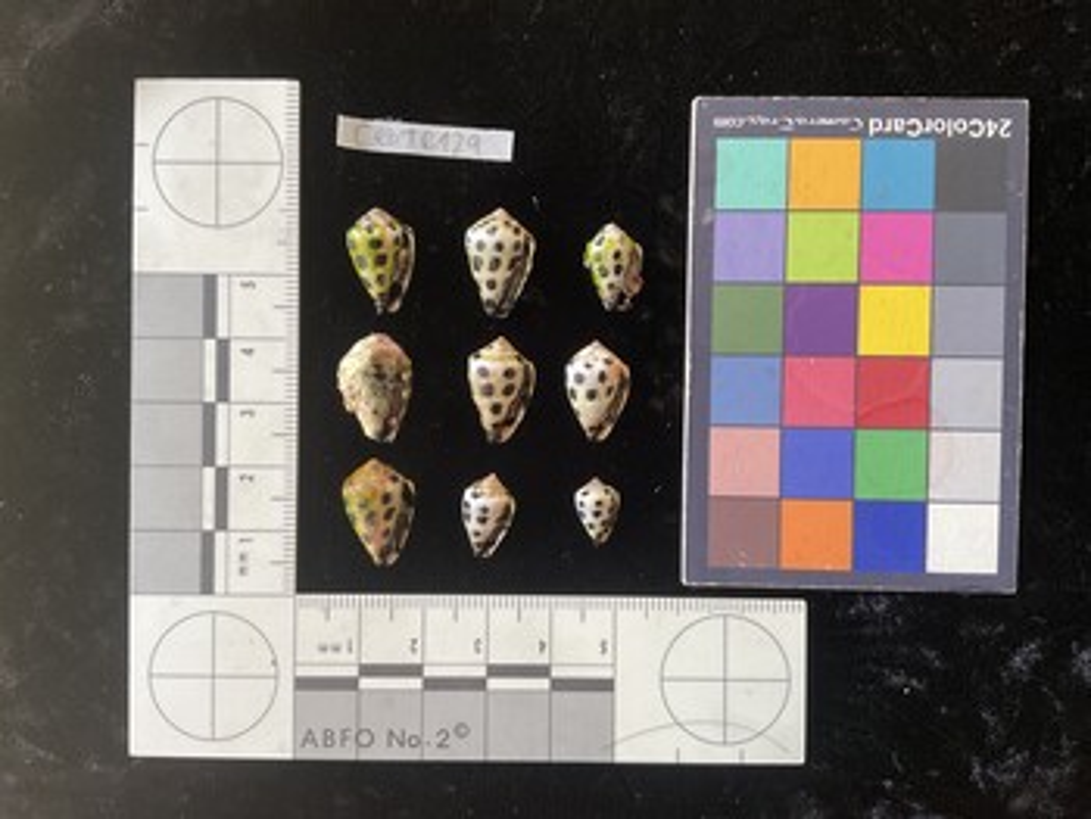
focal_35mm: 29
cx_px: 546
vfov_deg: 48.3
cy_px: 410
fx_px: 915
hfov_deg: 61.6
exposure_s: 1/60
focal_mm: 3
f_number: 1.8
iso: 50
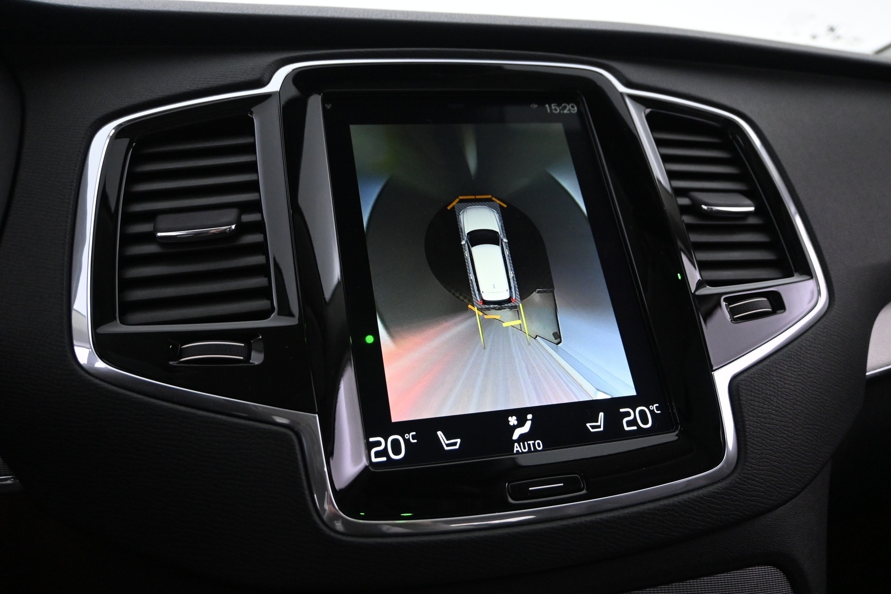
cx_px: 446
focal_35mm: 31
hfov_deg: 60.7
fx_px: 761
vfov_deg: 42.6
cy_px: 297
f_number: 3.8
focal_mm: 20.5
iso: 3200
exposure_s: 1/50
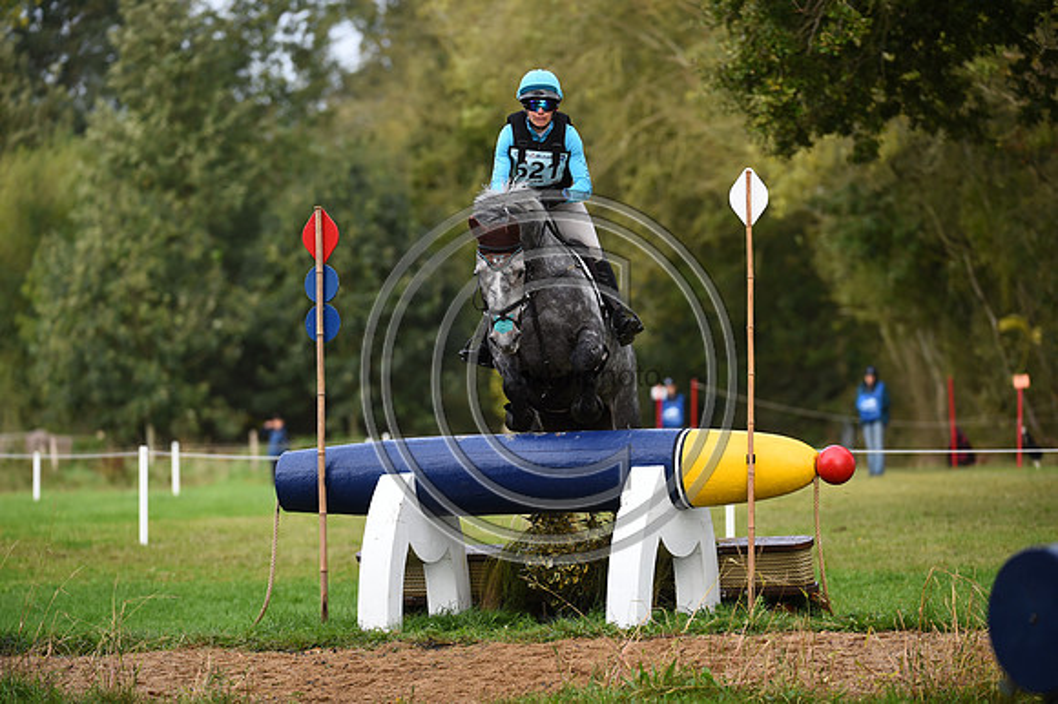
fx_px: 8518
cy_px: 352
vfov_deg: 4.7
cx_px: 529
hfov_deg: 7.1
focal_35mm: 290
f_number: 5
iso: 800
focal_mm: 290
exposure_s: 1/1250
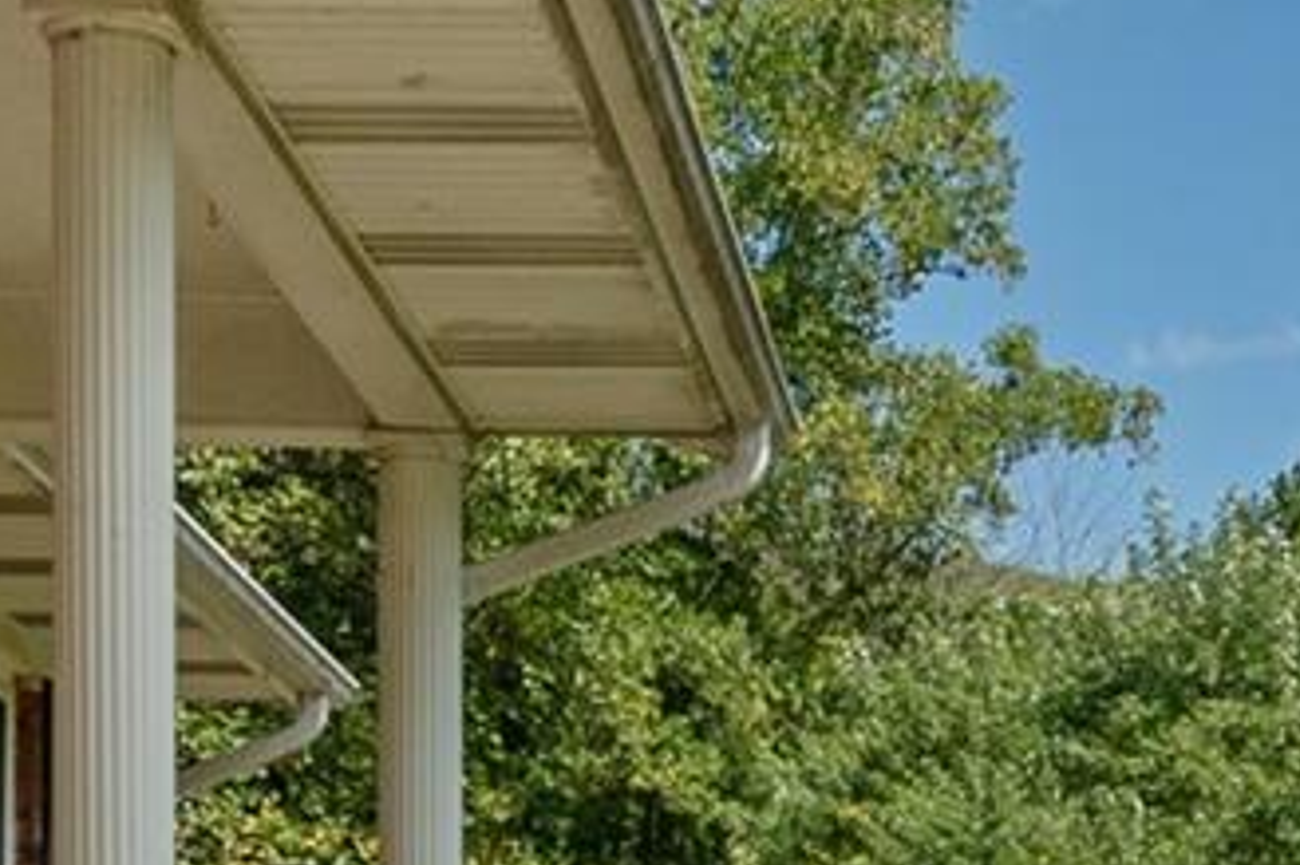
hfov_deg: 19.2
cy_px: 1177
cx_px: 933
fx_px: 3826
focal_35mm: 106
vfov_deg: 12.4
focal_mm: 17
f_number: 7.1
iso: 320
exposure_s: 1/1250
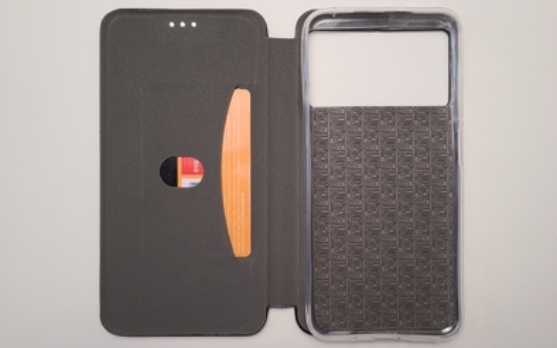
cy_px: 168
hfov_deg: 66.5
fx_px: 425
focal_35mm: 28
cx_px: 281
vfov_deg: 44.5
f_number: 1.8
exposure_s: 1/50
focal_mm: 5.4
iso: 40
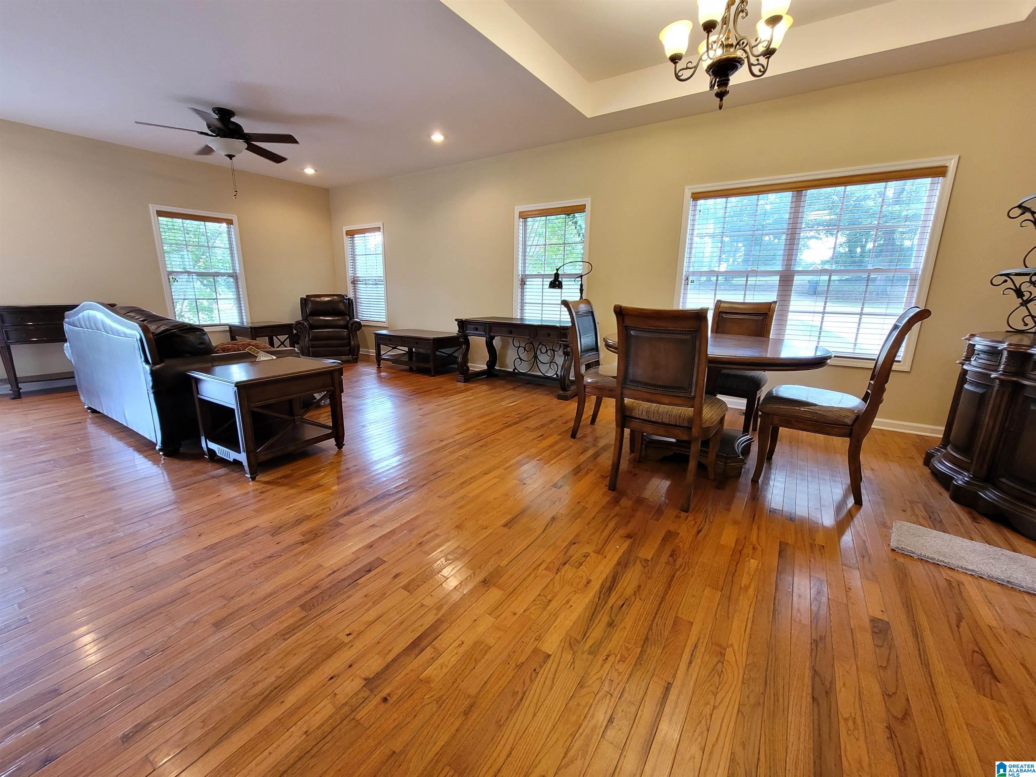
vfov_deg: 89.9
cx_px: 518
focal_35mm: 13
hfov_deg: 106.2
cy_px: 388
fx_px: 389
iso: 320
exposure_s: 1/40
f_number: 2.2
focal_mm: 2.2
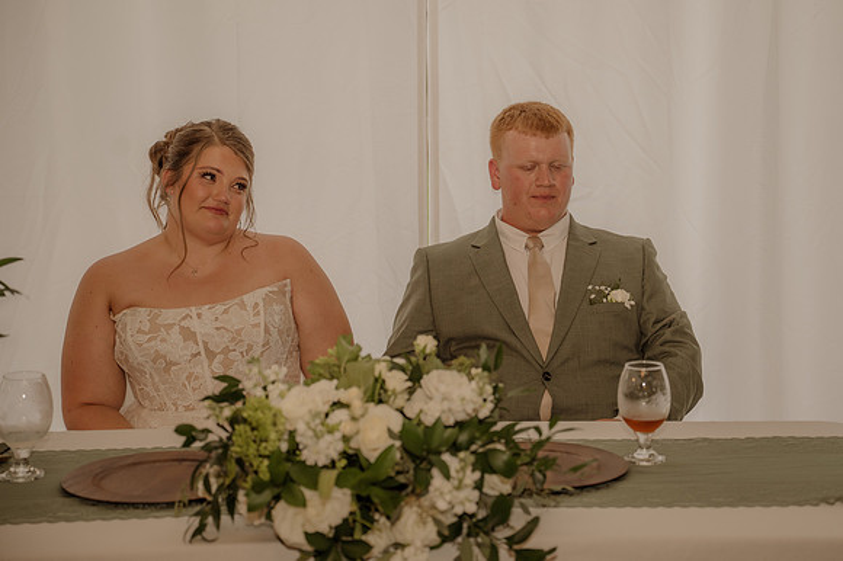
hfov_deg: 26.2
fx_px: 1810
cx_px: 484
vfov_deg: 17.6
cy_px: 243
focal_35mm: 77
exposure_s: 1/160
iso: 500
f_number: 3.2
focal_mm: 67
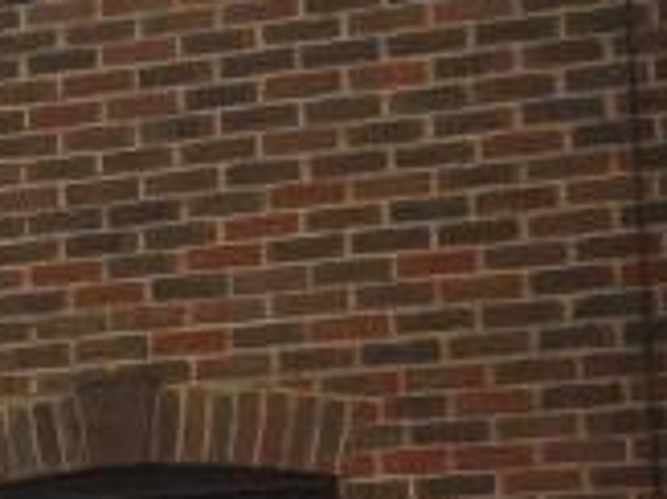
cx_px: -749
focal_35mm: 182
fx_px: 3504
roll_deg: +0.7
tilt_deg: +7.6
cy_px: 397
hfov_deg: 9.9
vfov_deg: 8.1
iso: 32
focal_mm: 4.15
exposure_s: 1/291
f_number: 2.2
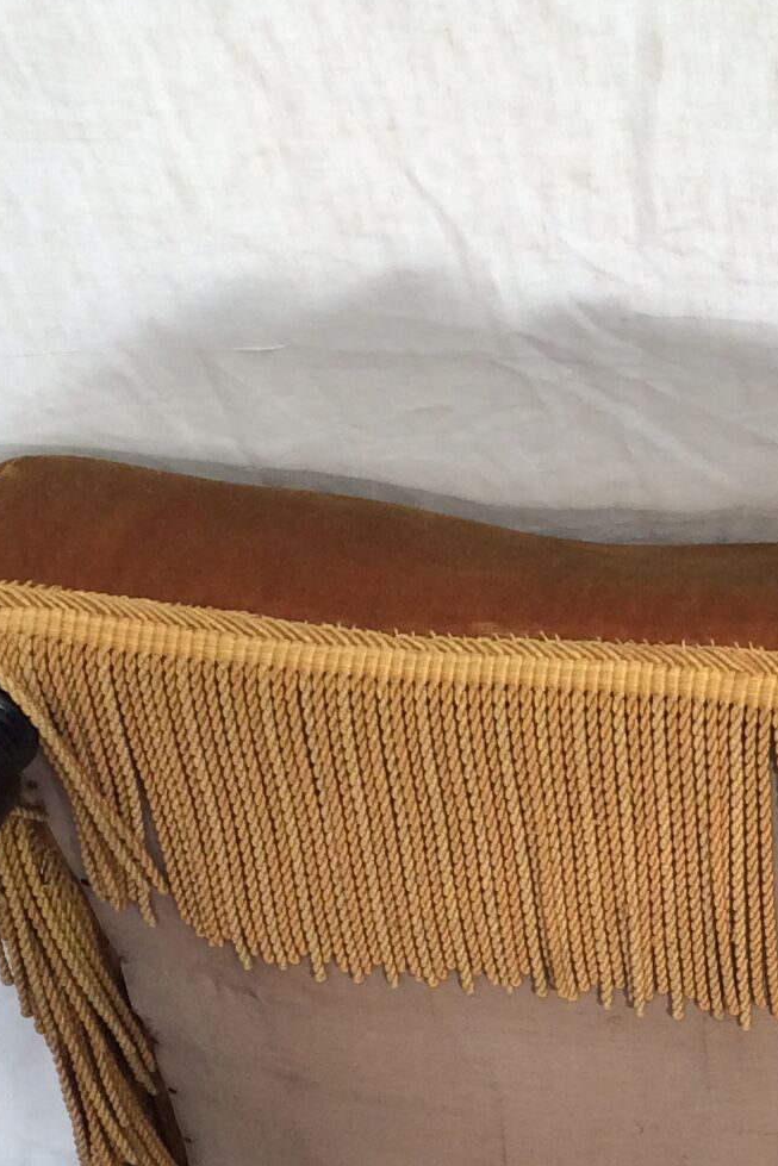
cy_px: 977
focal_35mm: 88
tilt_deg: -60.0
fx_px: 2851
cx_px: 662
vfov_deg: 22.7
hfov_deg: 15.4
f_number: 2.4
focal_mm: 3.3
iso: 40
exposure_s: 1/100
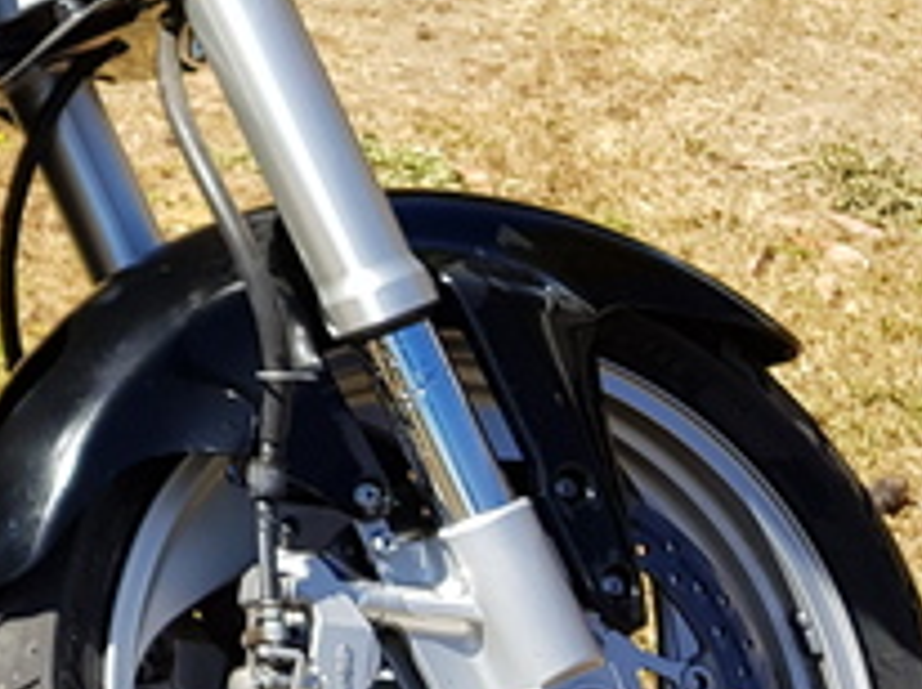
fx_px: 2687
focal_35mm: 101
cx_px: -721
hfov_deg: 16.4
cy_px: 125
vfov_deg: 14.5
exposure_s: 1/1040
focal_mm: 4.3
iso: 40
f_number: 1.7
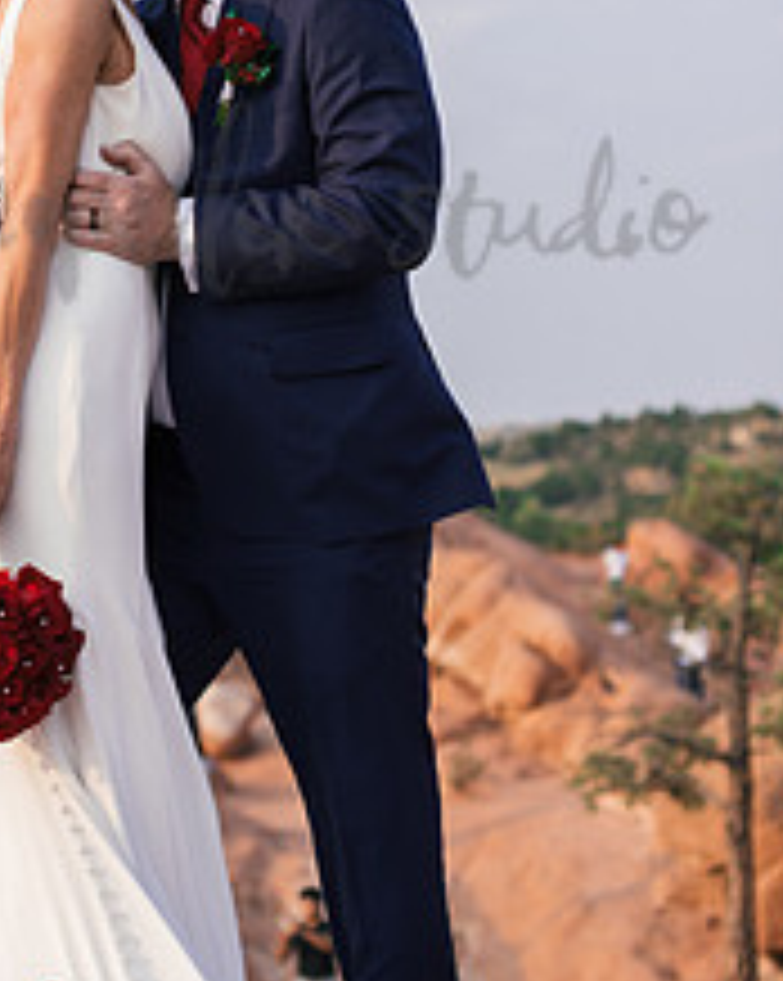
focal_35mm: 97
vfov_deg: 19.6
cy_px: 202
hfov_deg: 15.7
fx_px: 2814
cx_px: 122
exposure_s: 1/1250
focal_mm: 50
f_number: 2.8
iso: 125
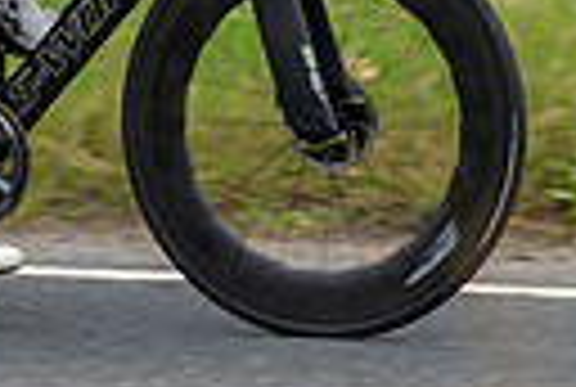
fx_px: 5806
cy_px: -403
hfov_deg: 5.7
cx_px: 86
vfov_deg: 3.8
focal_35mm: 362
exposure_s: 1/640
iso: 1000
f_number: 3.2
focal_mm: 80
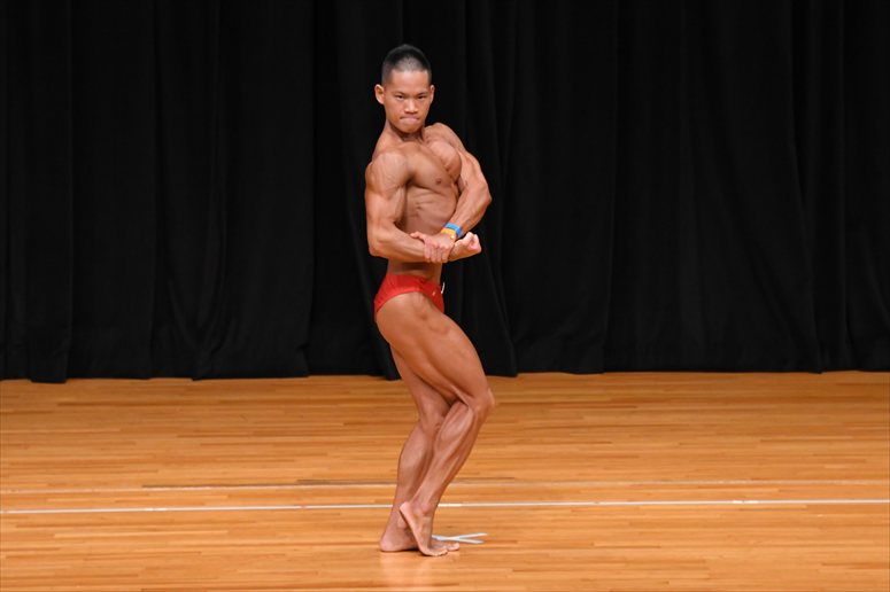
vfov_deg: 4.8
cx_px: 445
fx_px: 7042
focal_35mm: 285
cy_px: 296
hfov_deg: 7.2
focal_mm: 190
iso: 3200
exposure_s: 1/400
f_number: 5.6
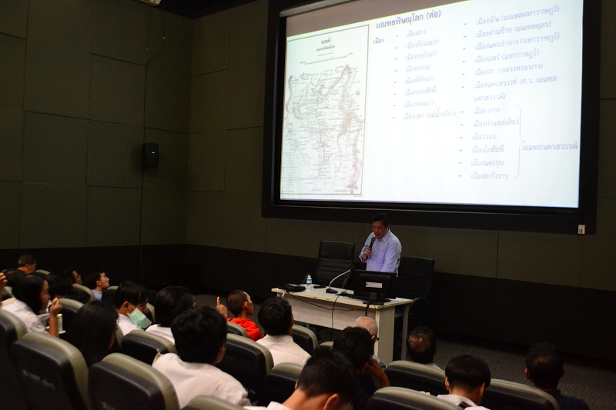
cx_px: 308
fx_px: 565
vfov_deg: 40.0
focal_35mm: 33
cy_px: 205
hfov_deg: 57.2
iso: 1600
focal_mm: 22
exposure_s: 1/30
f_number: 4
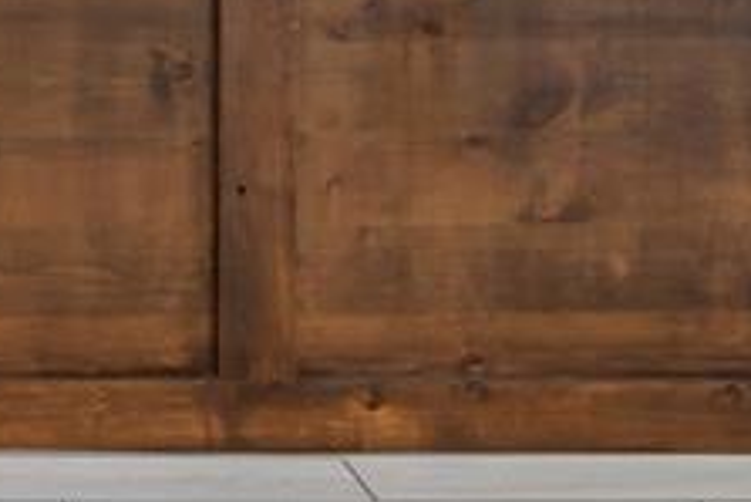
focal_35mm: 110
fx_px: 2296
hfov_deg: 16.4
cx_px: -483
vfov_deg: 11.2
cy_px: -515
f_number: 7.1
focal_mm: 24
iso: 200
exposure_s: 1/13
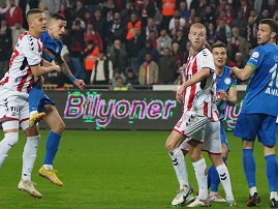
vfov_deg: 4.5
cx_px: 95
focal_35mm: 332
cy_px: 83
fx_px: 2667
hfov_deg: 6.0
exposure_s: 1/2000
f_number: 5.6
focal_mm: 169
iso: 12800
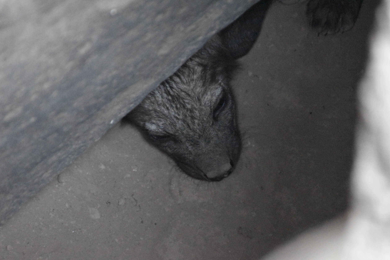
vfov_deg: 2.9
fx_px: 5059
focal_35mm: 467
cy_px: 130
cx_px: 197
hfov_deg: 4.4
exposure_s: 1/10
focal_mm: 300
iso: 12800
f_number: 6.3
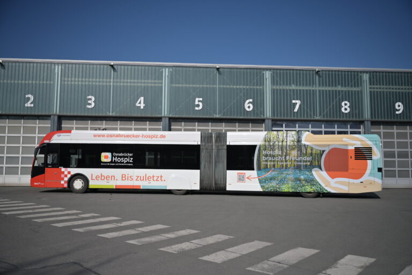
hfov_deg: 59.5
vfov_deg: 41.7
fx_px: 360
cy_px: 138
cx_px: 206
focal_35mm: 32
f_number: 2.8
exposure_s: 1/6400
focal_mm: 31.5
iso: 100
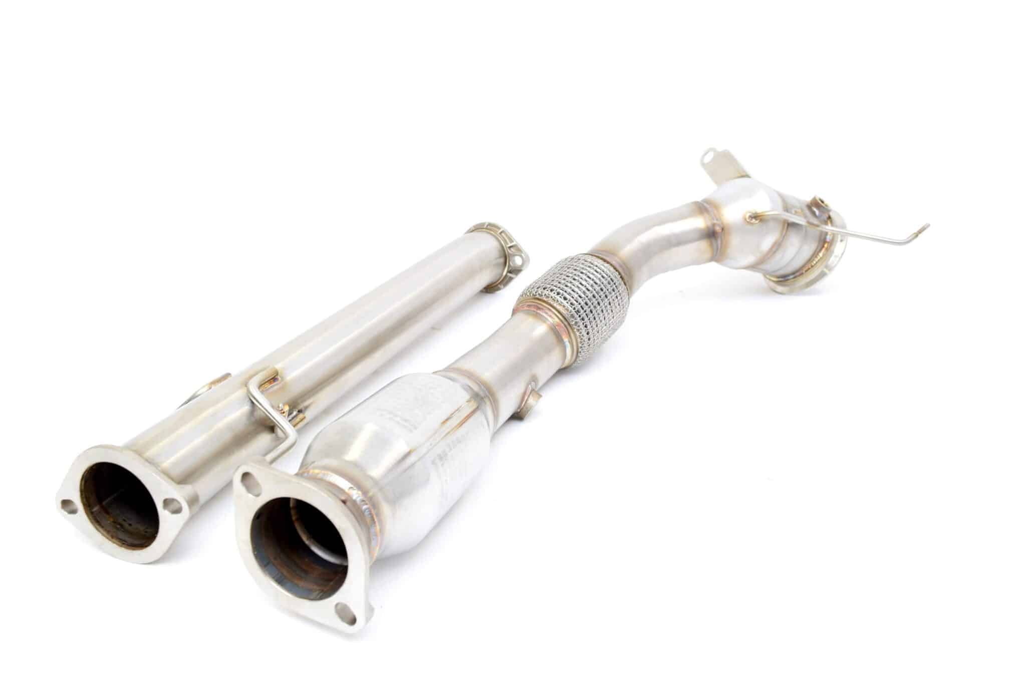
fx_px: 899
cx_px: 514
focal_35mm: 32
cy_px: 343
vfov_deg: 41.8
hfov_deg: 59.5
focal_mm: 21
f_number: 5.6
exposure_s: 1/125
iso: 400
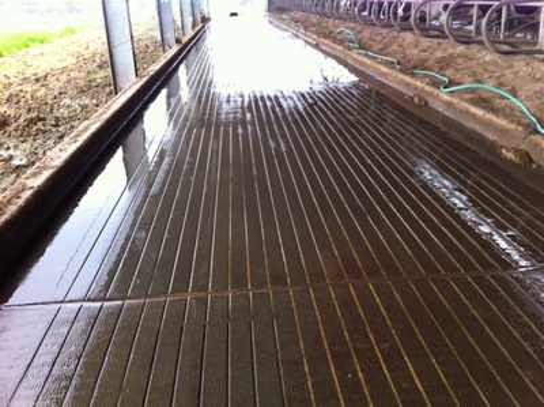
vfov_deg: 40.6
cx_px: 272
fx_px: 549
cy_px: 204
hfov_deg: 52.7
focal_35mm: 35
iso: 100
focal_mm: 3.85
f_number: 2.8
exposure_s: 1/60
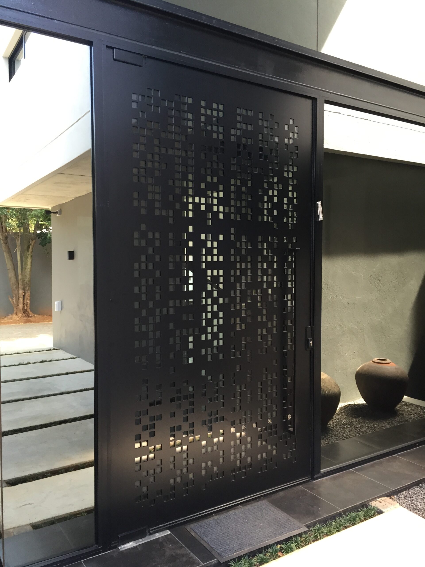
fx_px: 475
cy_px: 284
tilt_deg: -2.9
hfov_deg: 48.2
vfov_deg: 61.7
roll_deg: -0.5
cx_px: 212
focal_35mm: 29
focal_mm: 4.15
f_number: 2.2
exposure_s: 1/30
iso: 40
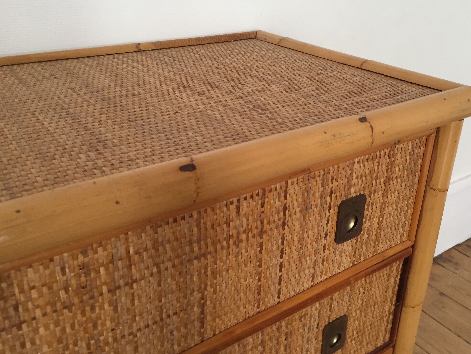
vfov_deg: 41.8
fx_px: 463
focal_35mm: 34
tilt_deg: -26.9
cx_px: 263
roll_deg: -2.6
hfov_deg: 53.8
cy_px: 170
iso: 160
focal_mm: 4.15
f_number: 2.2
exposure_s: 1/33
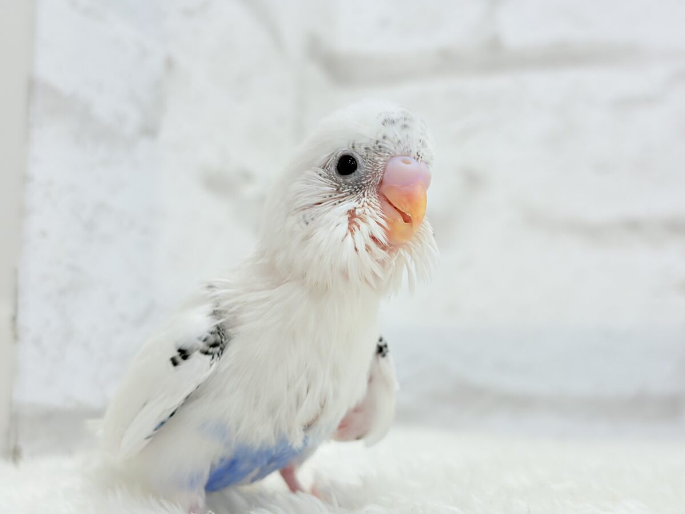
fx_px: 1029
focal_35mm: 52
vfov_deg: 28.0
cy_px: 257
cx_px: 342
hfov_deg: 36.8
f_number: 1.6
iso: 50
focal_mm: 5.96
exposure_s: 1/100
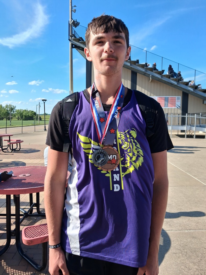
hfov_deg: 51.4
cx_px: 103
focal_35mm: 27
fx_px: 214
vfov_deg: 65.3
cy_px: 138
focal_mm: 4
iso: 25
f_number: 1.8
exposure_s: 1/448
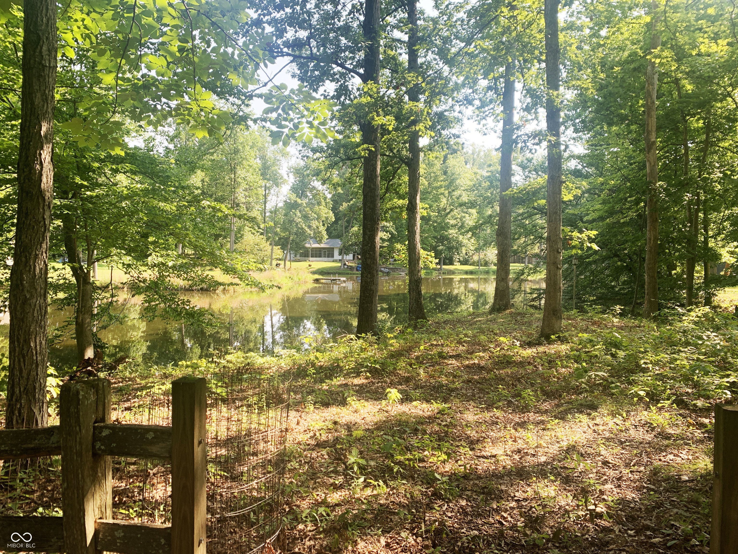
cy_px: 277
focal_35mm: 26
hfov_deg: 67.3
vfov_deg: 53.1
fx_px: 554
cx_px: 369
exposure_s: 1/255
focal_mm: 4.25
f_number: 1.8
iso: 25
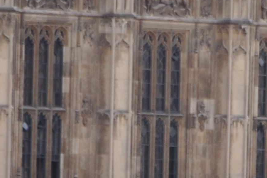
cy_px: 311
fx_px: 14767
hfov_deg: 1.0
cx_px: 385
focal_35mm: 1993
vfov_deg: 0.7
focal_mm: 270
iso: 280
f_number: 8
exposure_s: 1/60
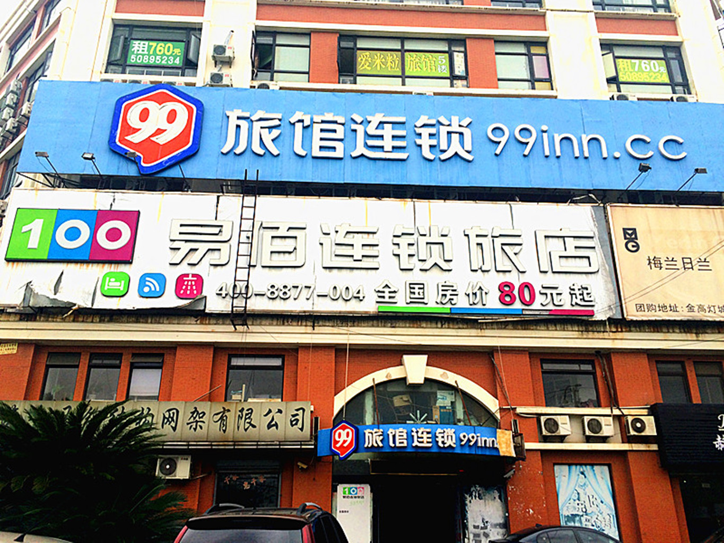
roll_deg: +1.4
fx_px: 607
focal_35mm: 29
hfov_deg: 61.7
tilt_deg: +22.0
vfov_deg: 48.2
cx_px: 362
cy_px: 272
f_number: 2.2
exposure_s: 1/456
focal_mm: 4.15
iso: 32
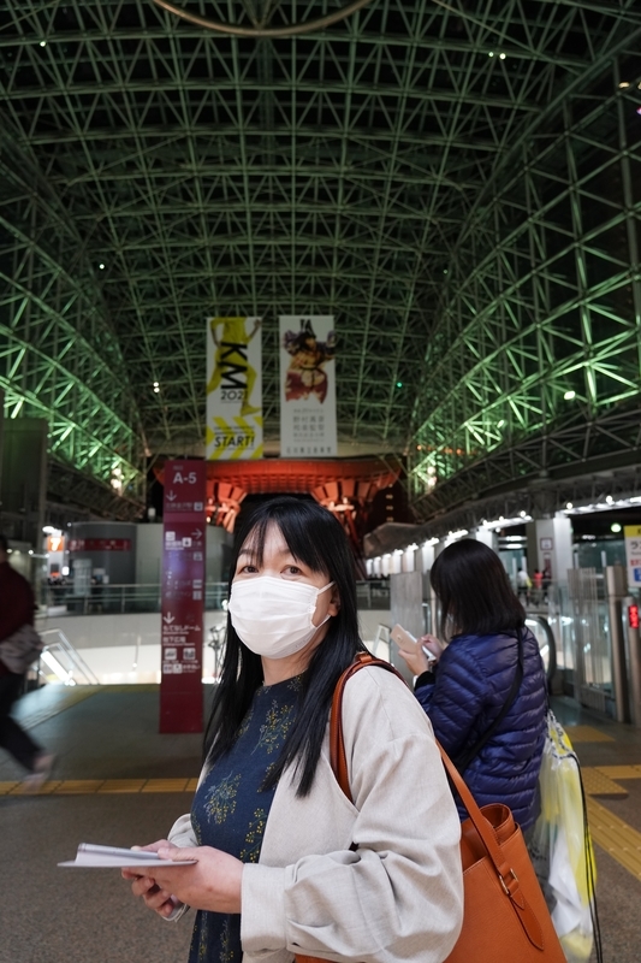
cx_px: 320
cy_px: 482
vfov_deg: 73.8
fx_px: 641
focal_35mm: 24
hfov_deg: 53.1
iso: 1600
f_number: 4
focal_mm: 24
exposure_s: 1/30
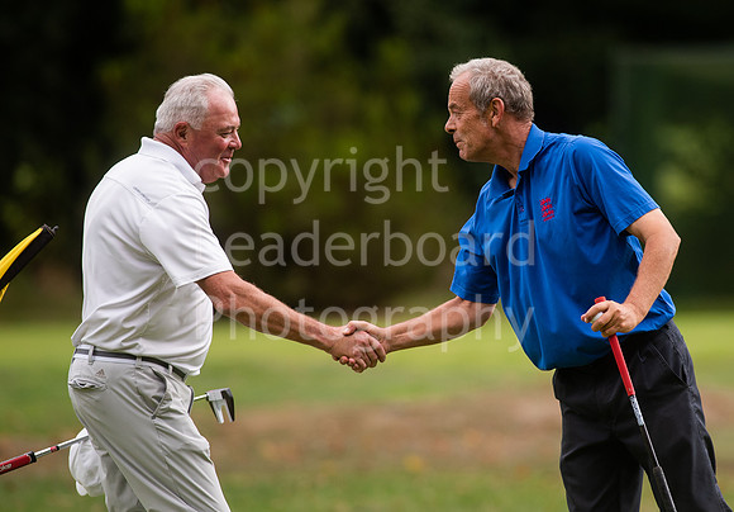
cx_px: 494
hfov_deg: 4.7
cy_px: 254
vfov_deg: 3.3
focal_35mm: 432
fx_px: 8934
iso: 320
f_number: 4
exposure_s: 1/2000
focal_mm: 300
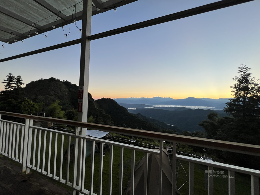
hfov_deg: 106.2
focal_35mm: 13
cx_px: 130
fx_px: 98
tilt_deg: +2.7
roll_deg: -1.4
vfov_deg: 89.9
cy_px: 98
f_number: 1.8
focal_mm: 1.57
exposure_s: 1/106
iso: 32
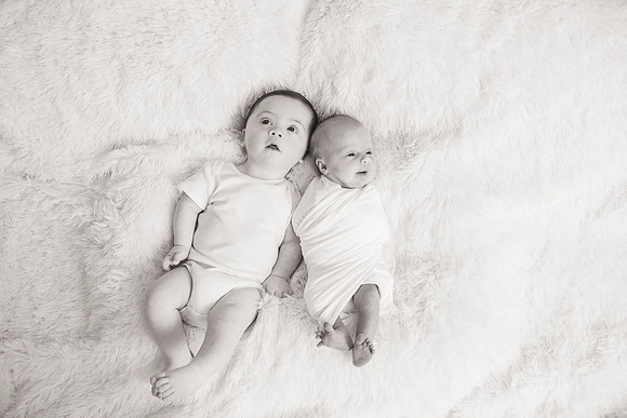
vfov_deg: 39.6
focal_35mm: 33
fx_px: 580
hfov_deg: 56.7
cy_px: 218
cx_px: 301
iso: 320
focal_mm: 32
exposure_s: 1/160
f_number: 3.5
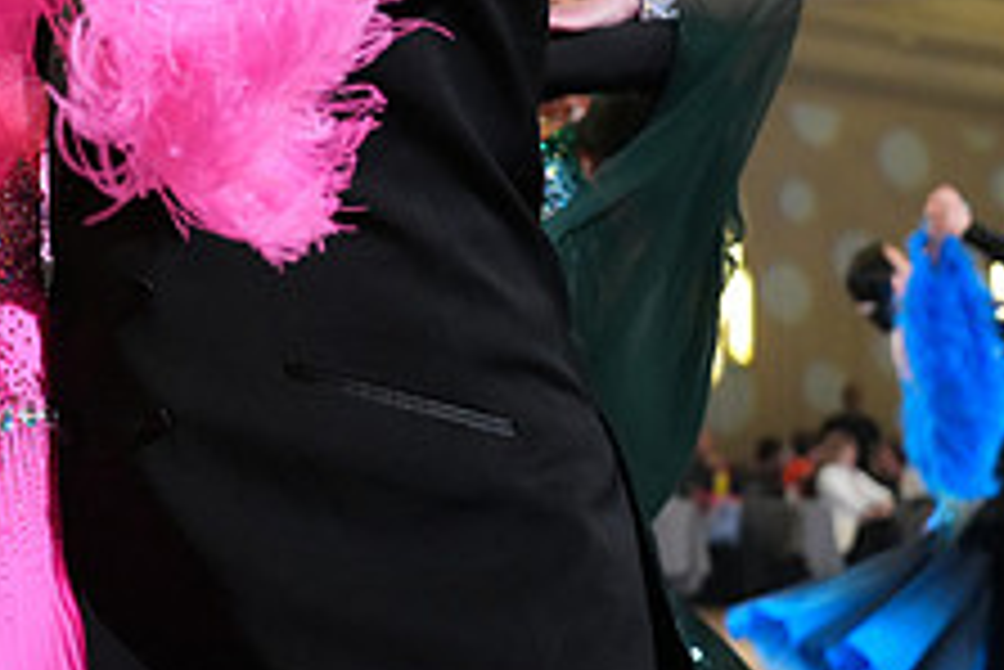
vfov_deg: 11.0
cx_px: -36
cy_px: -160
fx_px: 3405
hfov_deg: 16.4
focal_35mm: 122
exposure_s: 1/500
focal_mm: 47
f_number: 4
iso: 5000
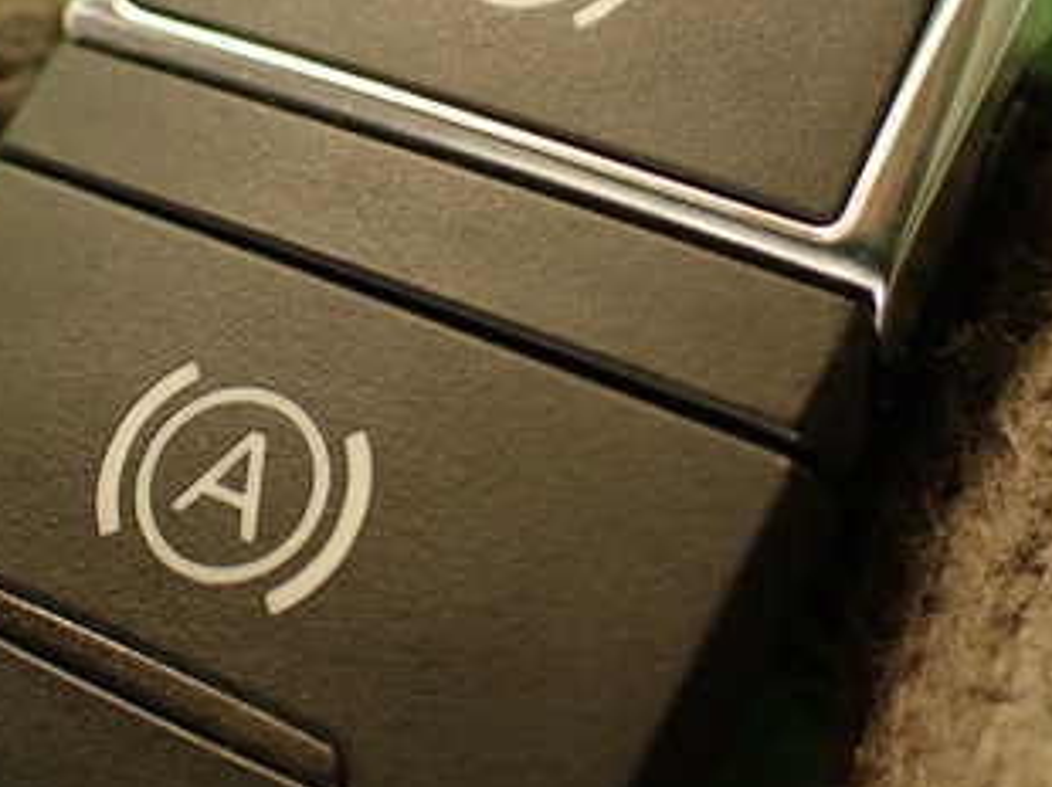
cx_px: 424
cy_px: 268
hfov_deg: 31.1
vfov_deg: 23.5
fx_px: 1883
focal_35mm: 62
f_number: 2.4
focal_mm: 5.79
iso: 200
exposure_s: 1/40
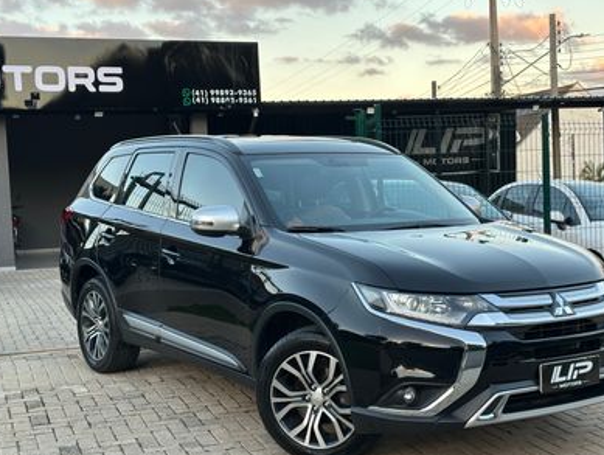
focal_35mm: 58
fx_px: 1014
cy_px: 256
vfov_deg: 25.3
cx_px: 343
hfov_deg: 33.1
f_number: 1.78
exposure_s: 1/121
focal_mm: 6.86
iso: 64
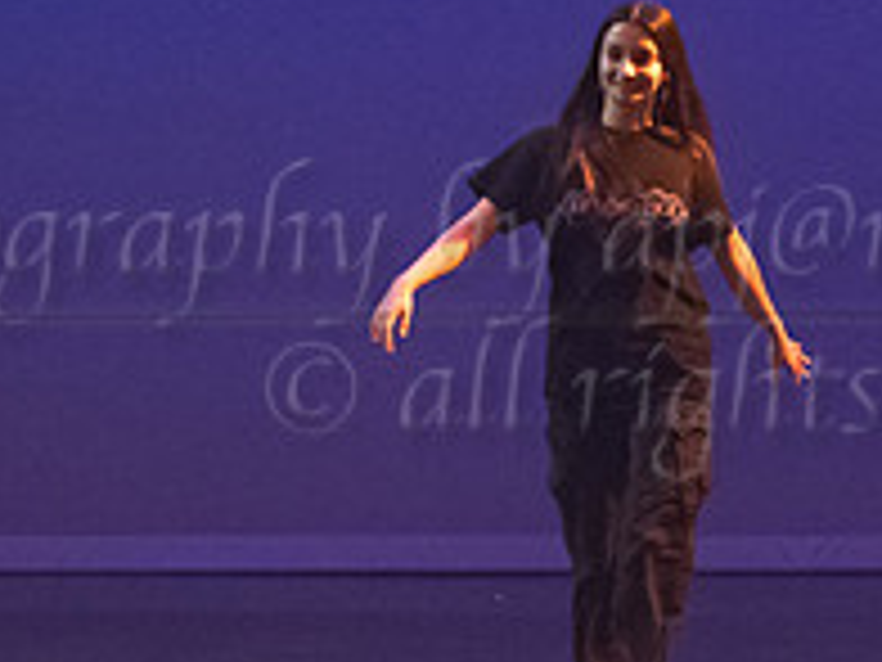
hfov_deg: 6.3
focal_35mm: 315
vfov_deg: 4.7
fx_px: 8026
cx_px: 679
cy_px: 273
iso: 4000
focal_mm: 75
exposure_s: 1/400
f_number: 4.5
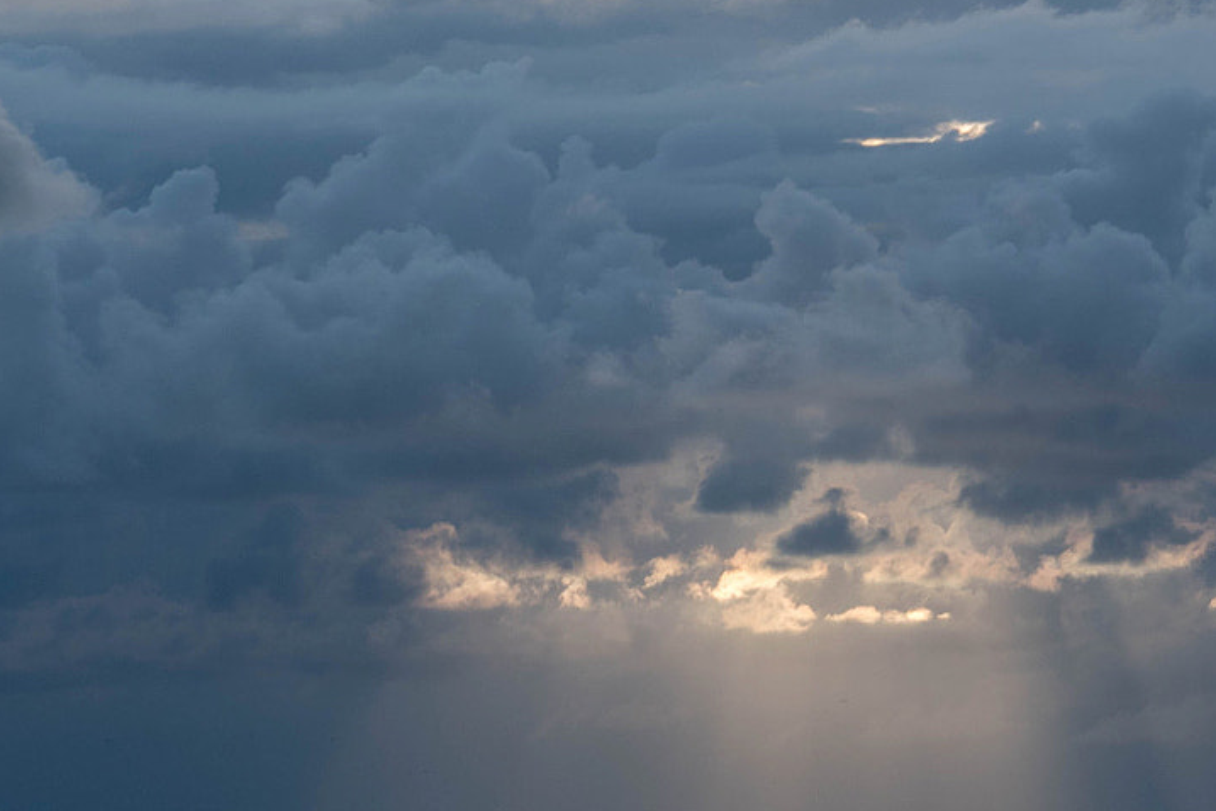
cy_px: 702
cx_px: 901
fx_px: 8481
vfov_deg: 5.5
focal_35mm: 251
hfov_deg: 8.2
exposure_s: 1/160
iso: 100
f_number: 9
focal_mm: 75
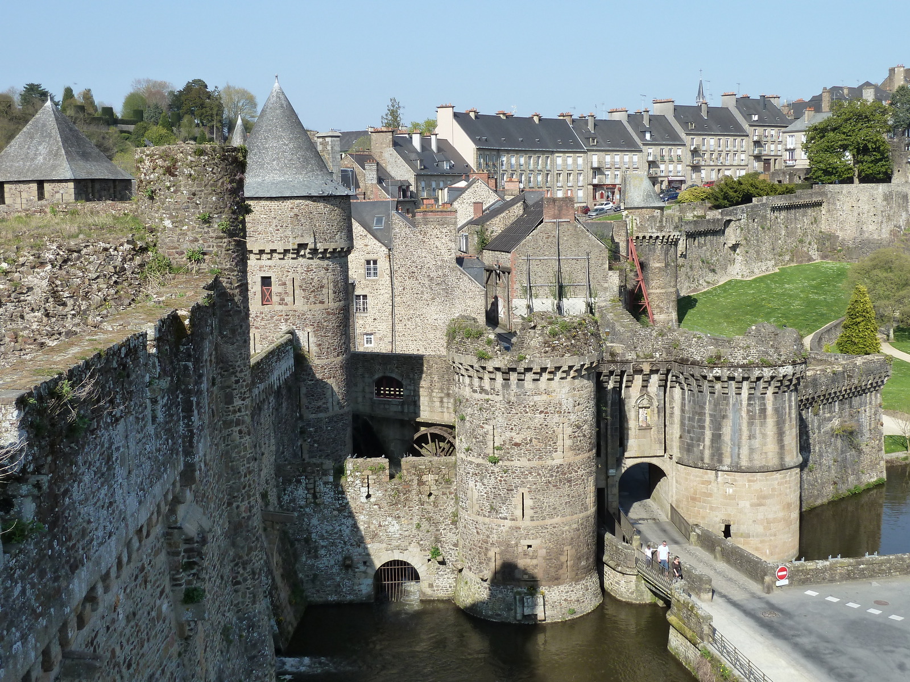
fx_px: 1157
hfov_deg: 42.9
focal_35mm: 44
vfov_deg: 32.9
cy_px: 341
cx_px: 455
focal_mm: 7.3
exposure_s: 1/400
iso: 125
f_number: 4
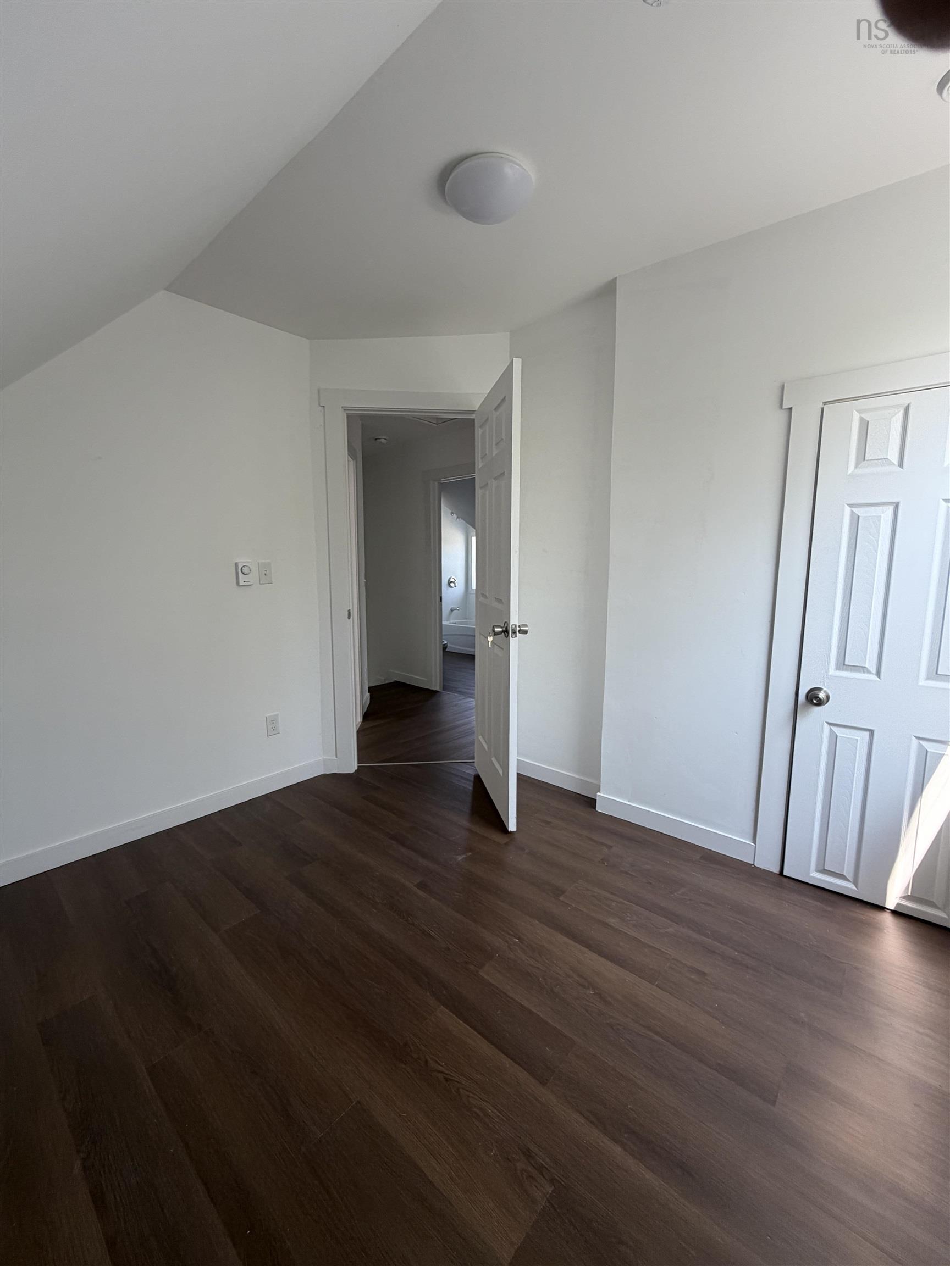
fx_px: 512
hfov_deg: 85.7
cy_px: 633
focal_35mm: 14
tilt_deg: -7.6
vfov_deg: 102.1
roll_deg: -0.2
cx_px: 475
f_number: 2.2
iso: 125
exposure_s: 1/121
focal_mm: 2.22
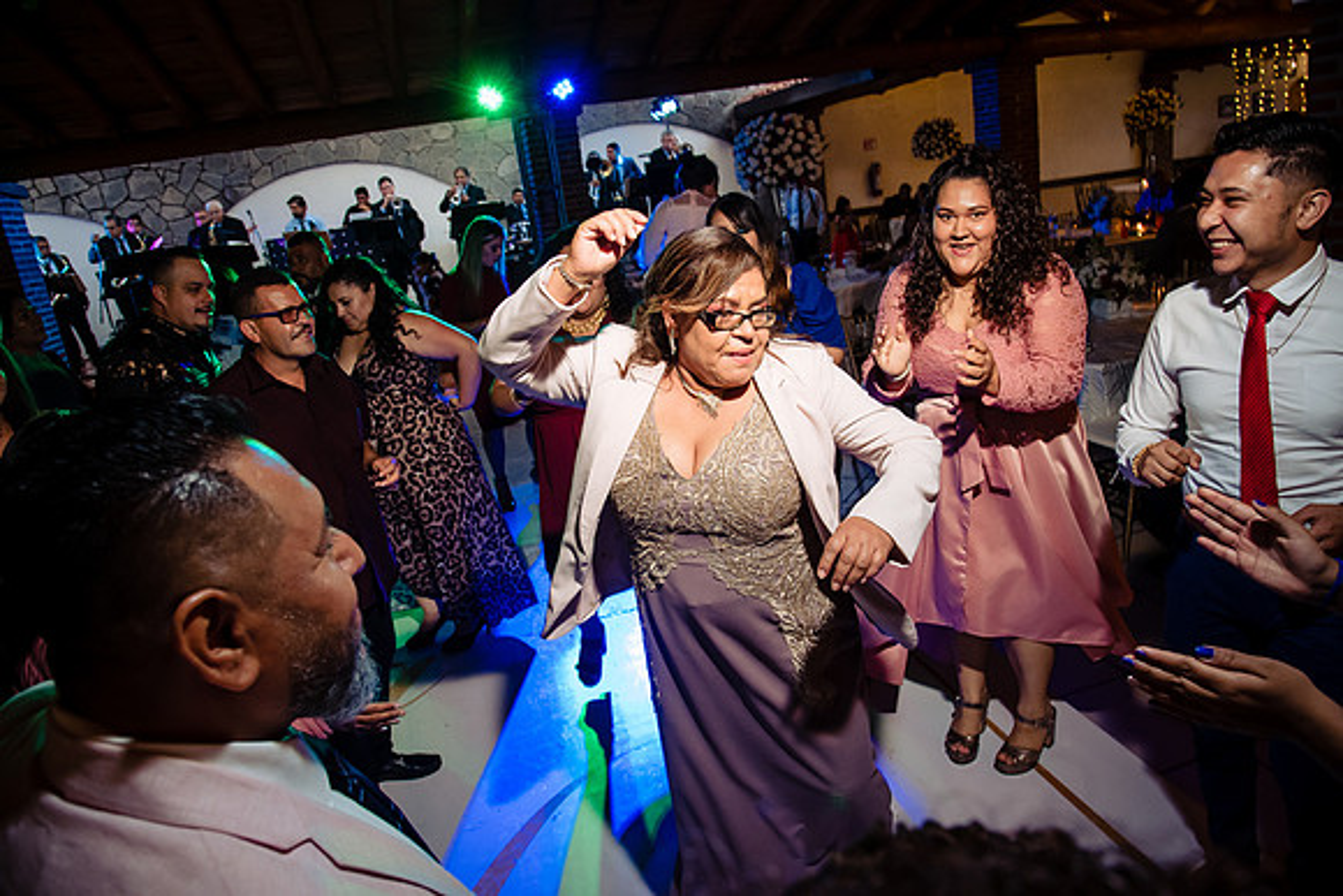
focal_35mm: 24
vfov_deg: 53.2
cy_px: 448
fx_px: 896
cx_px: 672
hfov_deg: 73.7
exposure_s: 1/50
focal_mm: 24
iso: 2000
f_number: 7.1
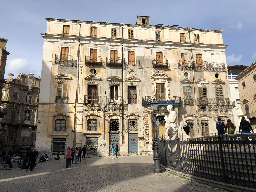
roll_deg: +1.7
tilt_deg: +12.7
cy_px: 96
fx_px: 207
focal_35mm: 28
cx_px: 128
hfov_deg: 63.4
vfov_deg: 49.7
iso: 25
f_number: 1.8
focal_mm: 4
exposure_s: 1/3205
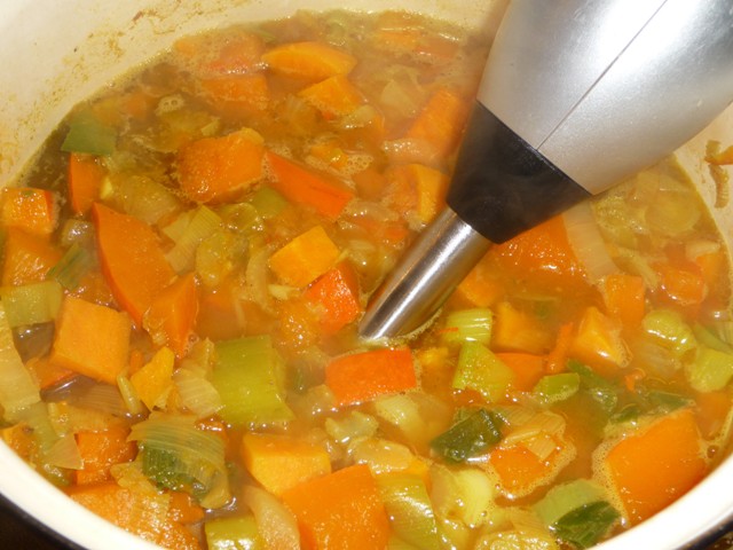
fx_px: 1059
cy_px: 275
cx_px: 366
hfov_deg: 38.2
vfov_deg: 29.1
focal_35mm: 50
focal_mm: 8.5
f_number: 4.2
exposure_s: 1/30
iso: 100
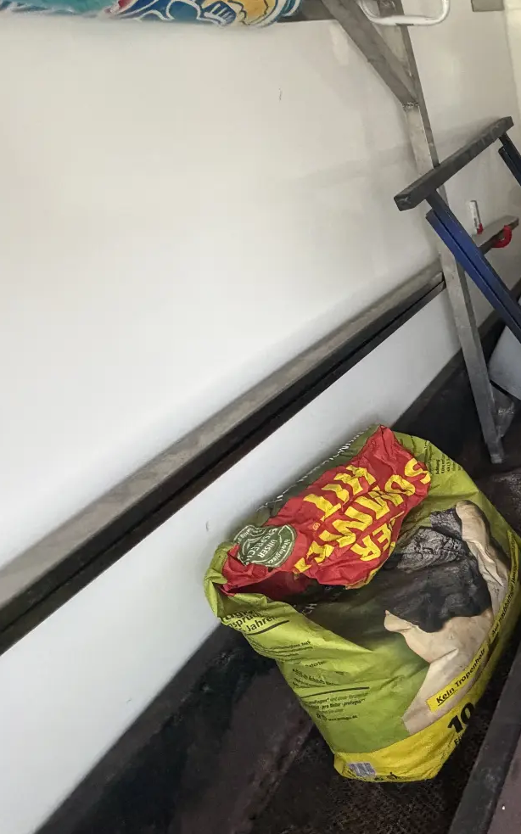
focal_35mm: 29
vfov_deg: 63.7
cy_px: 311
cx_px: 770
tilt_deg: -28.4
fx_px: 659
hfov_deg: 28.7
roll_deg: -1.6
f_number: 2.2
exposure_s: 1/86
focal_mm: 2.22
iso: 320
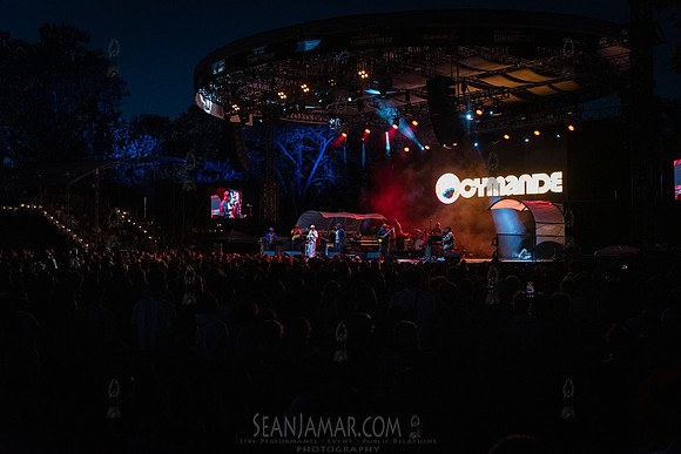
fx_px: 719
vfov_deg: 35.1
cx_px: 340
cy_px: 227
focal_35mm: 38
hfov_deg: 50.7
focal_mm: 38
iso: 6400
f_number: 4
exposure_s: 1/320
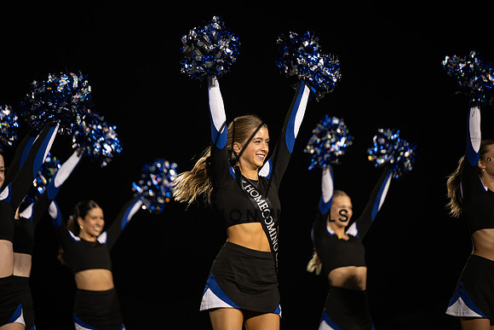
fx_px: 2745
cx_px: 247
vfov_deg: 6.9
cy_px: 165
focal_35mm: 200
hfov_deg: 10.3
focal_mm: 200
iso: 2500
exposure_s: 1/640
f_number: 2.8
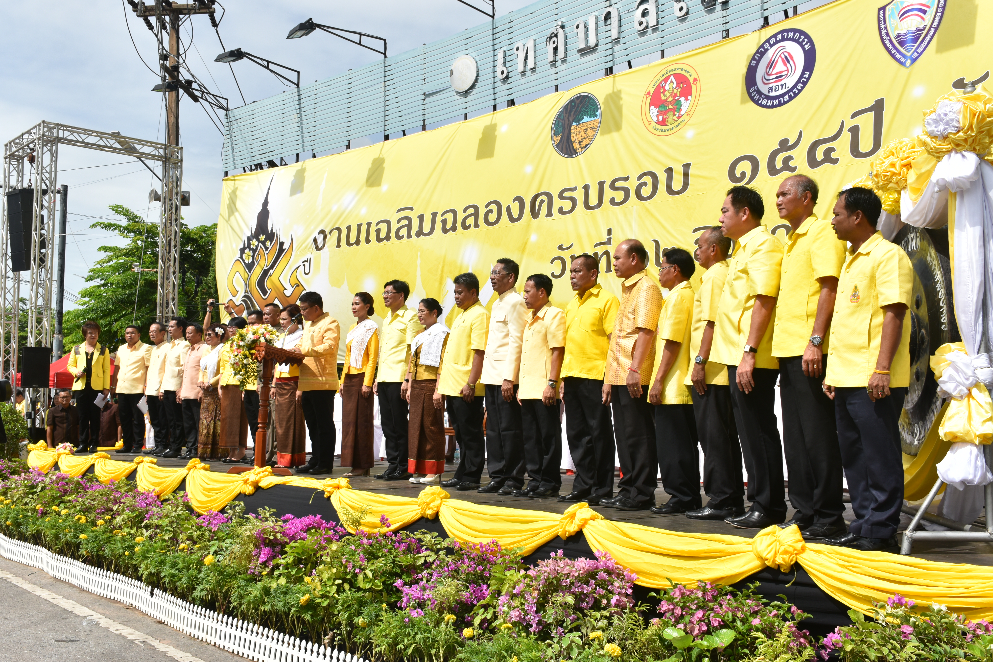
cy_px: 331
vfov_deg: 38.4
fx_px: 952
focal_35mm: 34
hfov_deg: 55.1
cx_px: 496
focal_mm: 23
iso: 200
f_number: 10
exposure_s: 1/400
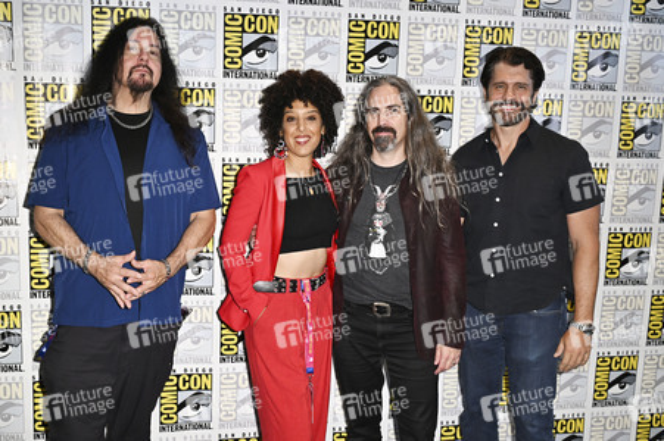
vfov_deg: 37.8
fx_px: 645
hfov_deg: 54.5
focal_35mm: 35
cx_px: 332
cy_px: 220
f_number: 4
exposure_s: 1/250
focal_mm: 35
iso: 1250
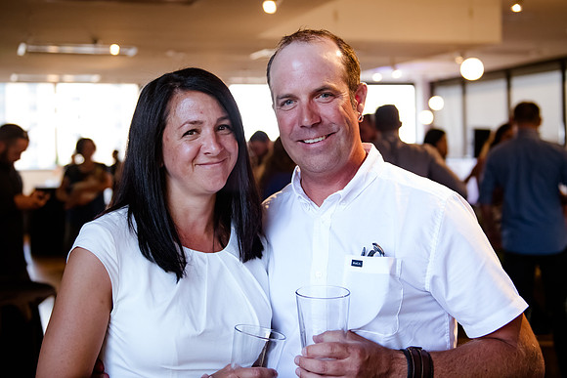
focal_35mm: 50
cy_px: 143
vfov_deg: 27.1
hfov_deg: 39.7
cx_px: 240
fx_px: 783
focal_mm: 40
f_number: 2.8
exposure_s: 1/200
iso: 3200
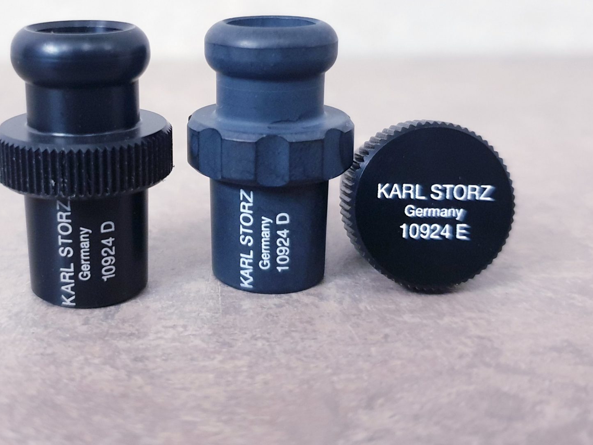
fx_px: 788
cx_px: 210
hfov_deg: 40.8
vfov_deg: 31.0
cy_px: 117
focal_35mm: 46
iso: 320
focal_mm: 4.3
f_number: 1.5
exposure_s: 1/50
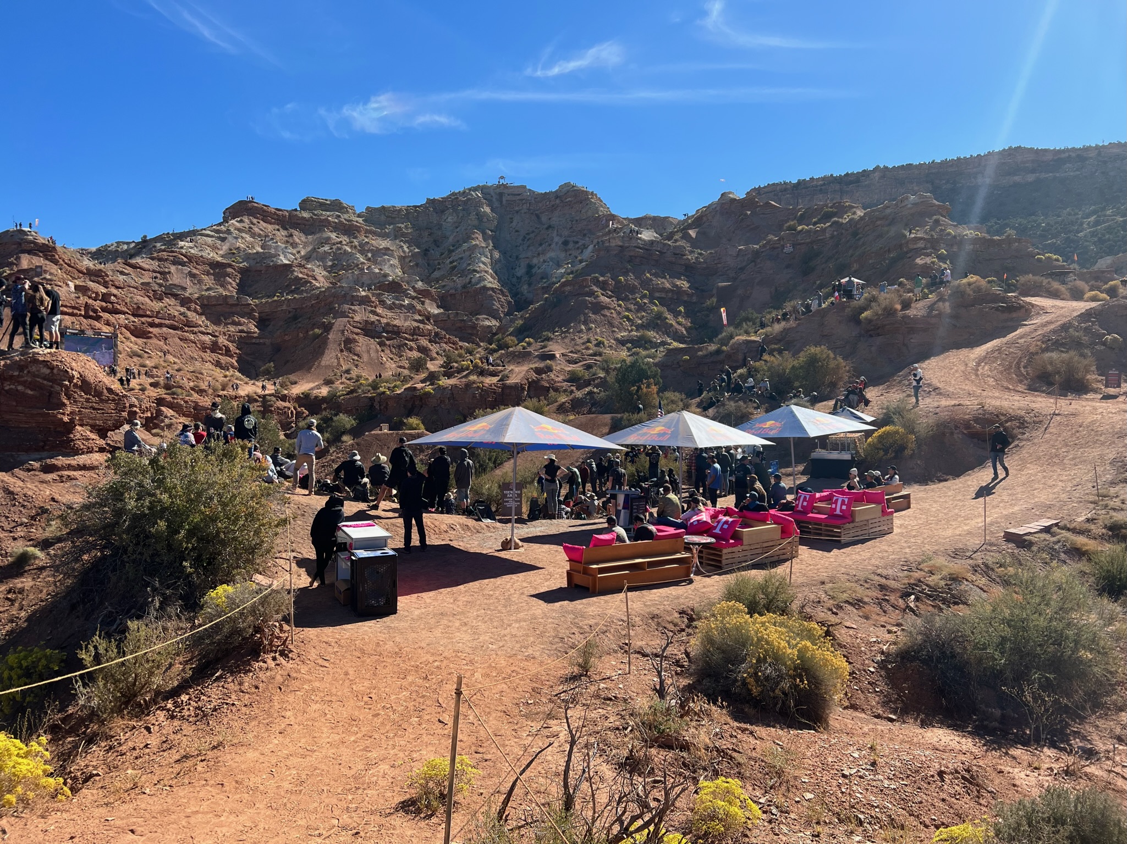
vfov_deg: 53.0
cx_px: 564
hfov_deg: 67.3
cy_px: 422
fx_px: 846
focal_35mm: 26
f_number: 1.5
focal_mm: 5.7
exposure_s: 1/3165
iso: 50
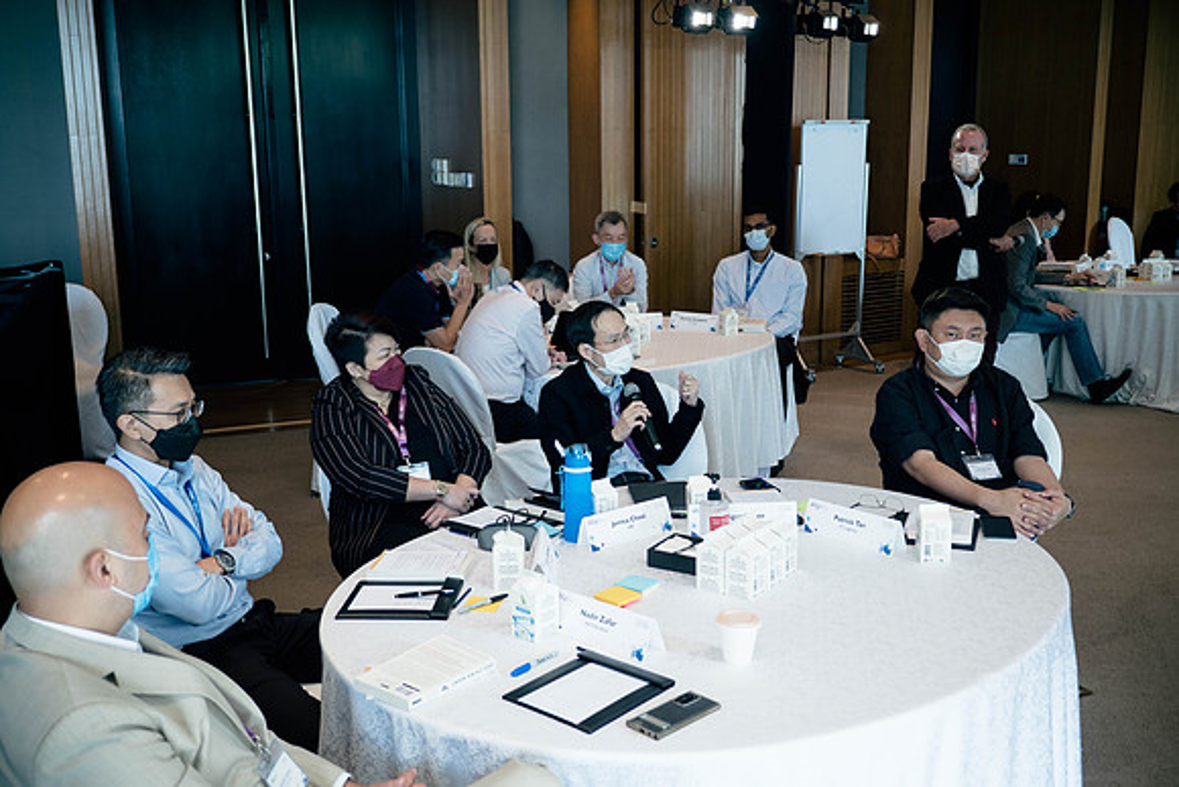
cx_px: 590
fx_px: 1261
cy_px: 394
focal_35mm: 38
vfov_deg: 34.7
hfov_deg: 50.1
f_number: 1.7
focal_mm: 18
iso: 200
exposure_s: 1/80
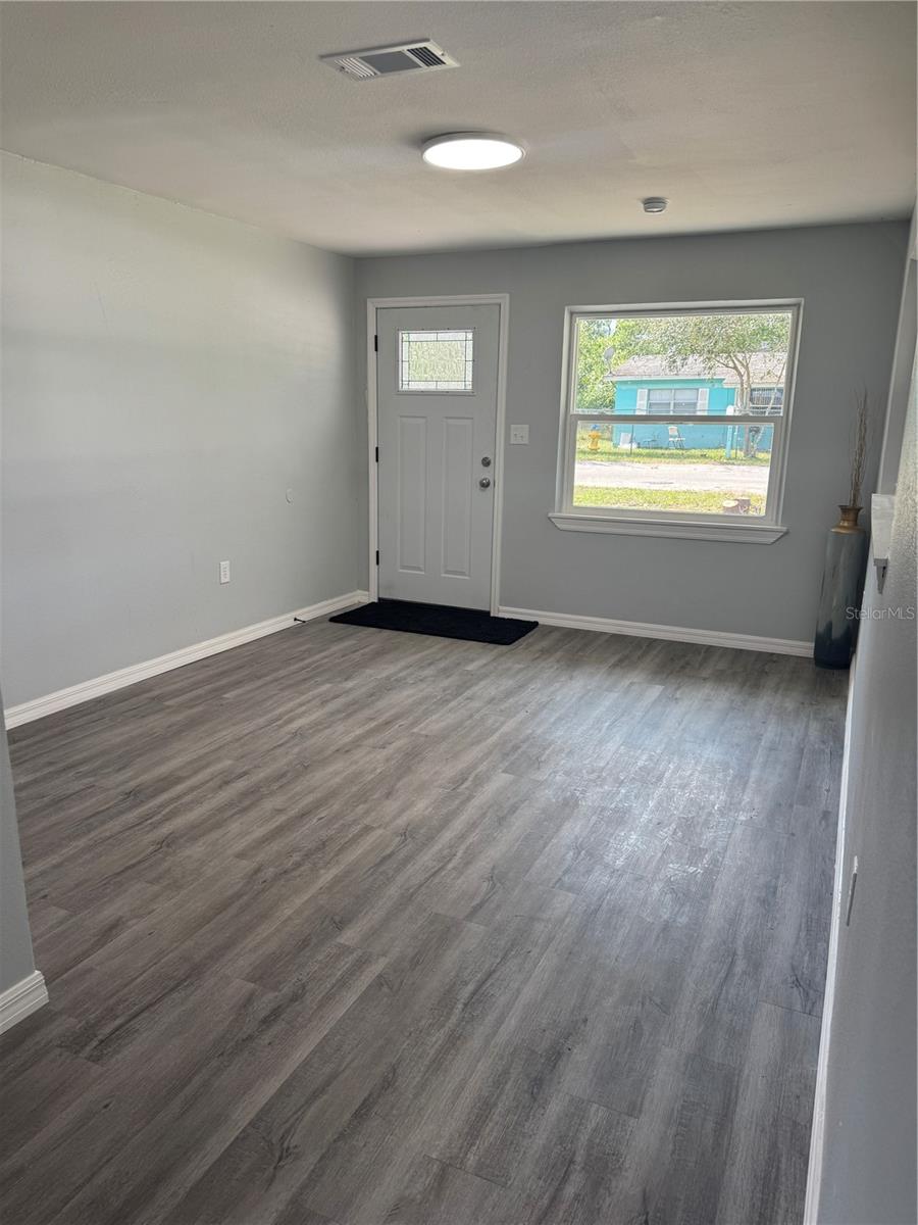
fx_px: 849
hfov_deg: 56.8
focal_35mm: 24
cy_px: 612
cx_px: 459
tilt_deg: -12.5
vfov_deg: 71.6
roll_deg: -0.1
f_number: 1.78
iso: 80
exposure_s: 1/120
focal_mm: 6.76
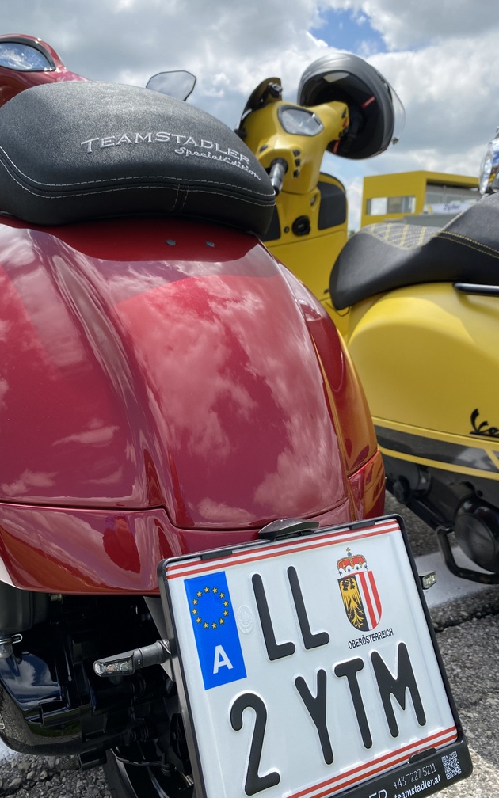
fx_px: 609
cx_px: 201
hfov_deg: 44.3
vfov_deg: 66.5
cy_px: 405
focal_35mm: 28
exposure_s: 1/1678
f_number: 1.8
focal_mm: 4.25
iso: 32
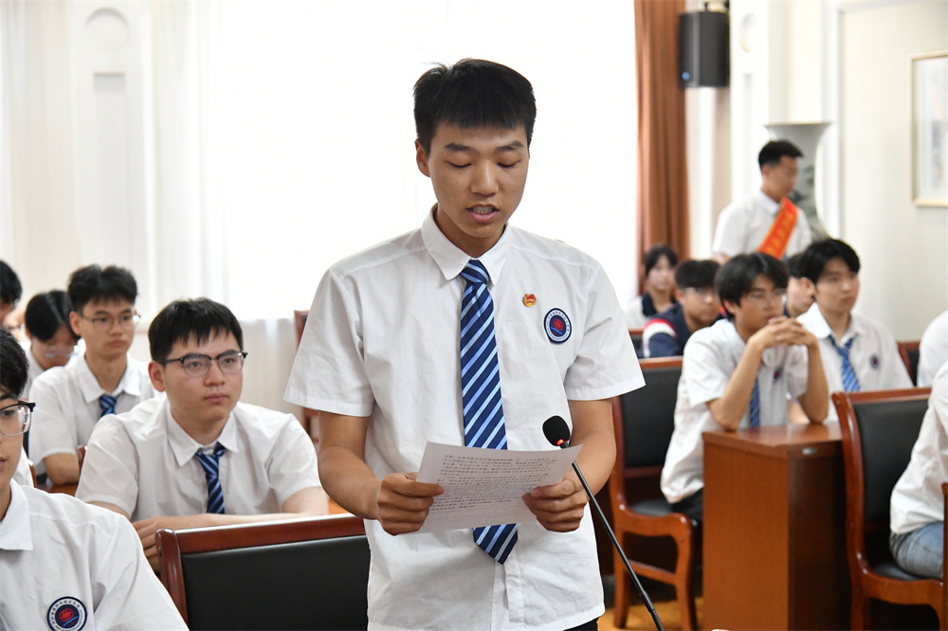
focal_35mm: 65
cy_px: 316
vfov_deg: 20.9
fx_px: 1711
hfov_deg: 31.0
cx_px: 474
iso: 6400
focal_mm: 65
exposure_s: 1/320
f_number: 4.5
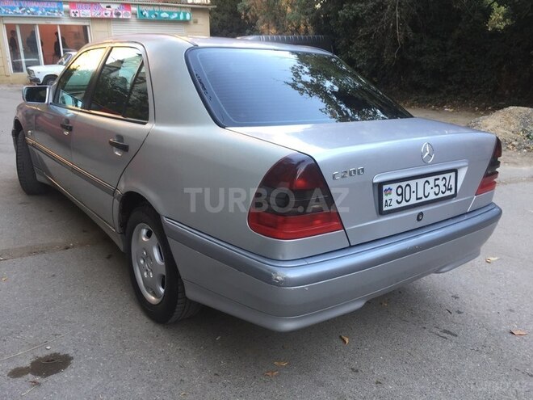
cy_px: 200
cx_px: 266
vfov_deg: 48.2
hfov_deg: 61.7
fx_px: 447
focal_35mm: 29
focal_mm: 4.15
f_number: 2.2
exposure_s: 1/50
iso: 40
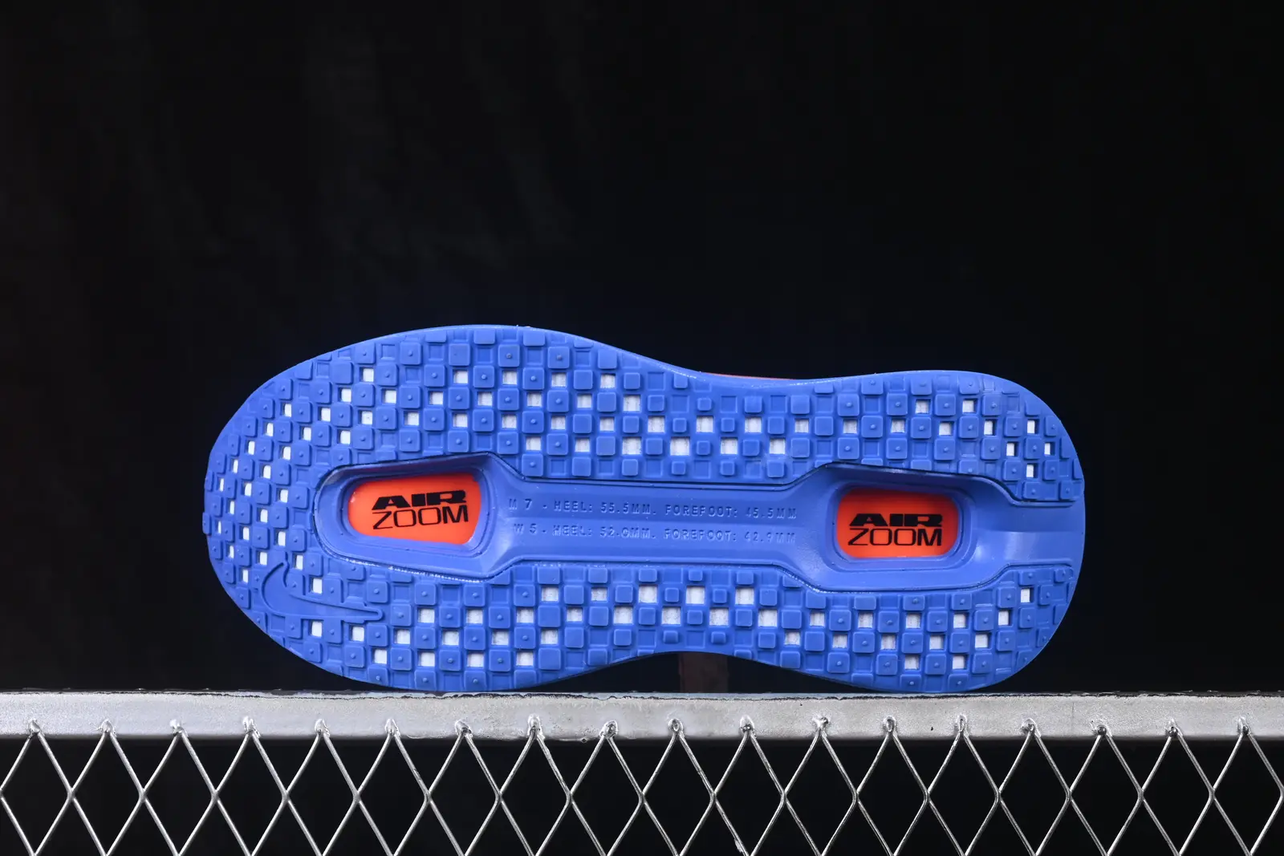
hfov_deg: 27.0
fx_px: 2675
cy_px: 428
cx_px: 642
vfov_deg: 18.2
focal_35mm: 75
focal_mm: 50
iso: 160
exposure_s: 1/80
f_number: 7.1
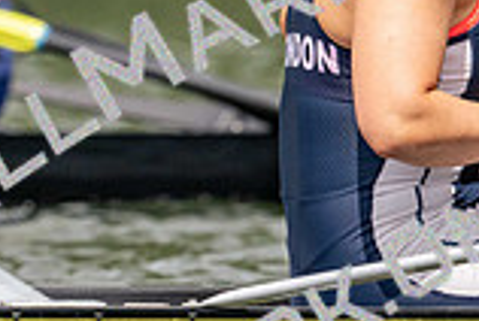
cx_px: -382
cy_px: -11
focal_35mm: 1466
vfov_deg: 0.9
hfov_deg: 1.4
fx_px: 19542
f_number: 8
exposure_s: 1/2500
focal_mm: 400
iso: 1250
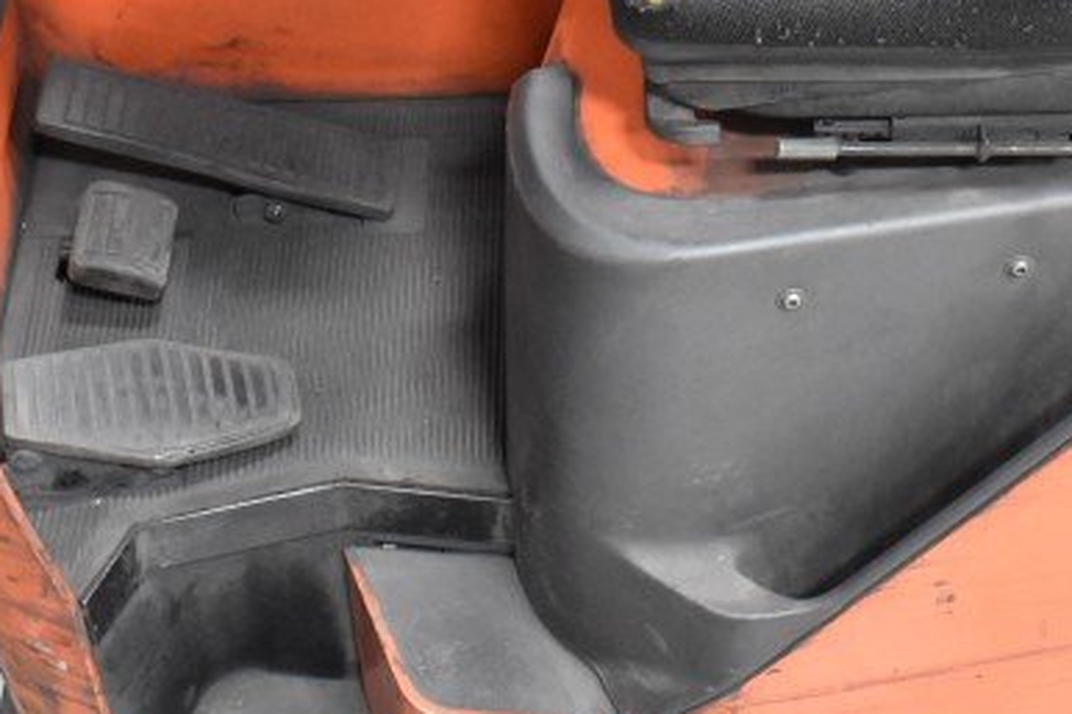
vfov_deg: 16.0
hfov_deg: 24.1
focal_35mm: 84
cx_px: 664
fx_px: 2500
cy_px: 42
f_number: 4.5
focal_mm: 18
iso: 1600
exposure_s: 1/20
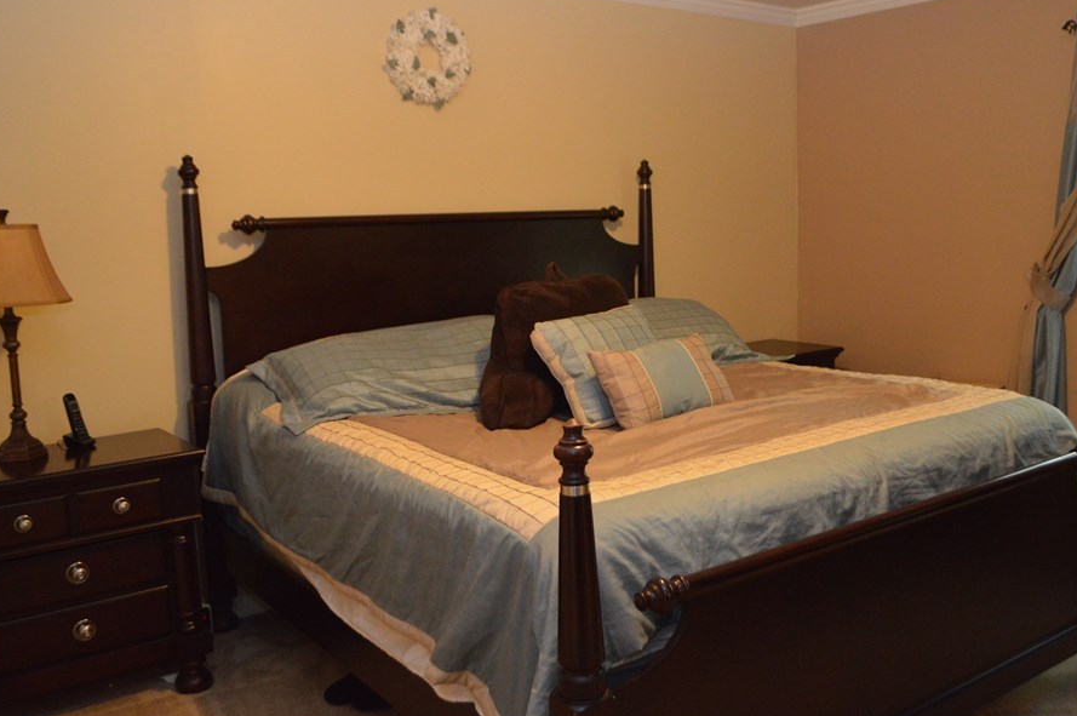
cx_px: 603
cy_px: 311
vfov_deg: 39.8
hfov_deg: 57.1
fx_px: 986
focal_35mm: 33
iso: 1800
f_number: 3.5
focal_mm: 18
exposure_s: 1/60
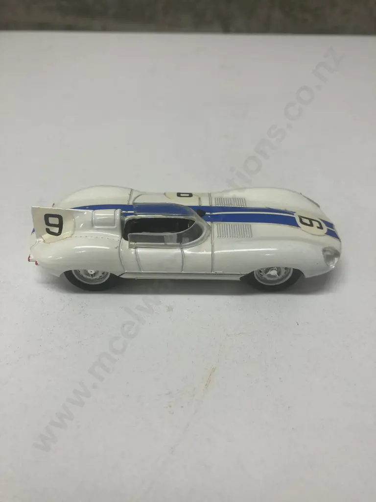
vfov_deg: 63.4
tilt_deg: -39.1
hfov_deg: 49.7
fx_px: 406
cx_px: 188
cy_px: 251
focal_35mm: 28
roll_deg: -2.3
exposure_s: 1/100
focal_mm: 3.99
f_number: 1.8
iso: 64
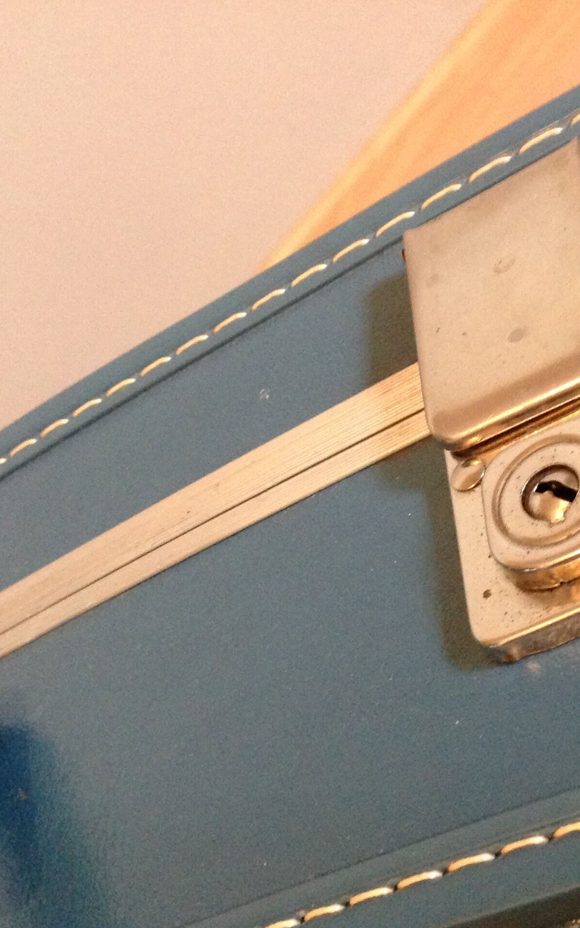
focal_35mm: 50
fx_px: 1265
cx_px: 376
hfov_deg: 25.7
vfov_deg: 40.3
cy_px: 467
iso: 500
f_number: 2.4
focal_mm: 4.28
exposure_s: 1/15
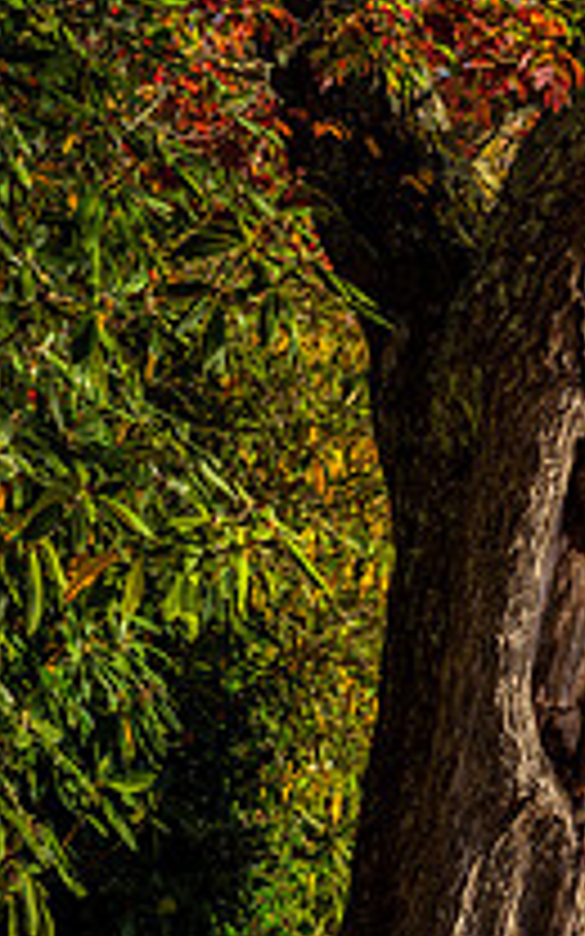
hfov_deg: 8.6
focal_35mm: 142
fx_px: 3622
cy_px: 511
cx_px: 1300
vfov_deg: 14.7
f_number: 13
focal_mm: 50
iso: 100
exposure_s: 1/30
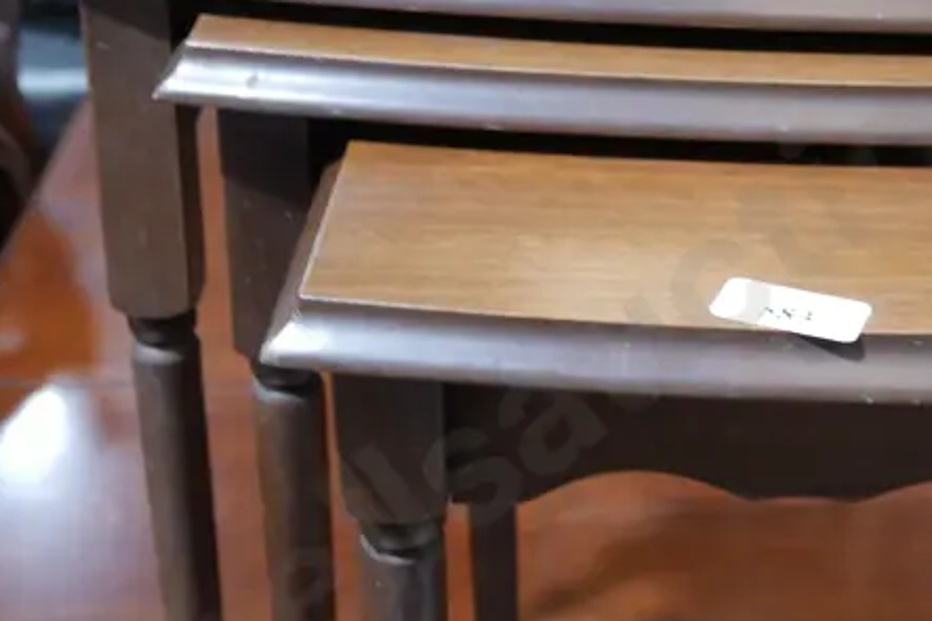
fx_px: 1993
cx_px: 648
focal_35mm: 77
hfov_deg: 26.1
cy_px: 342
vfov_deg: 17.7
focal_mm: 16
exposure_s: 1/60
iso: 800
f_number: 3.6
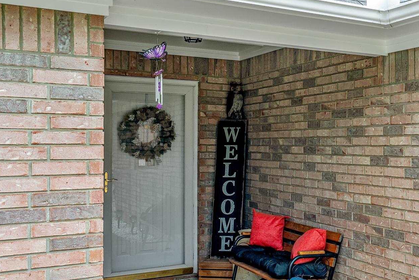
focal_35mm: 48
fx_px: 559
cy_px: 164
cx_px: 384
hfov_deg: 38.1
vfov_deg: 28.0
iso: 800
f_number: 8
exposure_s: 1/25
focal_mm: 24
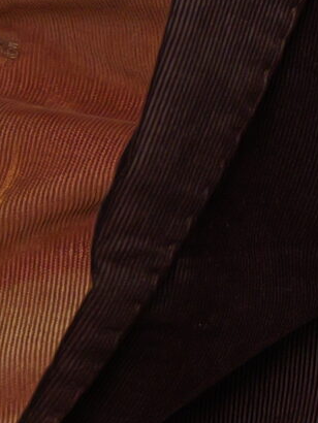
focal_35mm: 360
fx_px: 4405
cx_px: 39
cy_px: -599
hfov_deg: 4.1
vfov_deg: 5.3
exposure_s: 1/100
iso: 1600
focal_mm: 60
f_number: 5.6
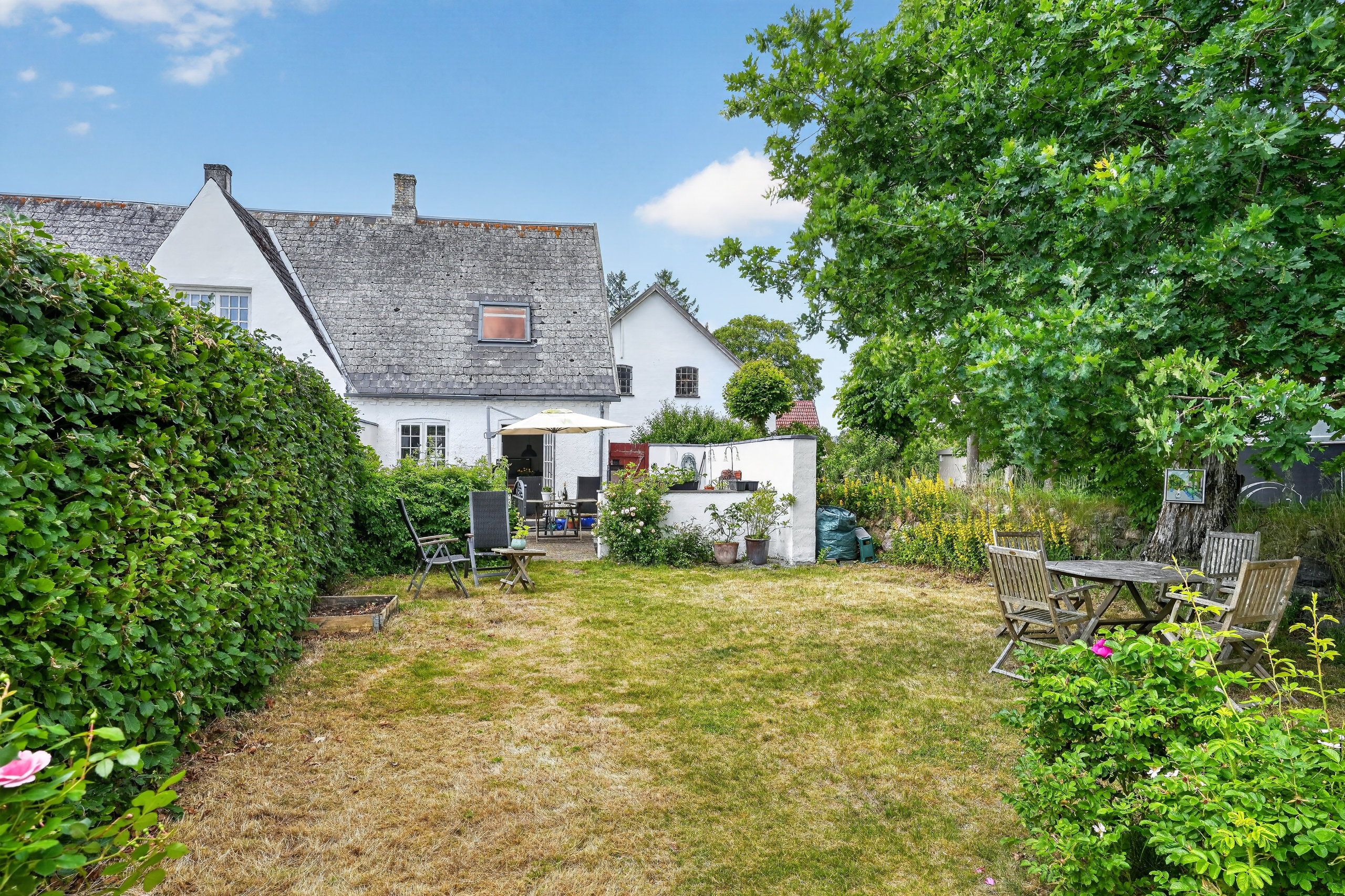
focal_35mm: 23
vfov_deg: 55.1
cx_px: 672
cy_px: 448
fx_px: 859
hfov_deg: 76.1
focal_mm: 23
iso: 400
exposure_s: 1/800
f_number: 8
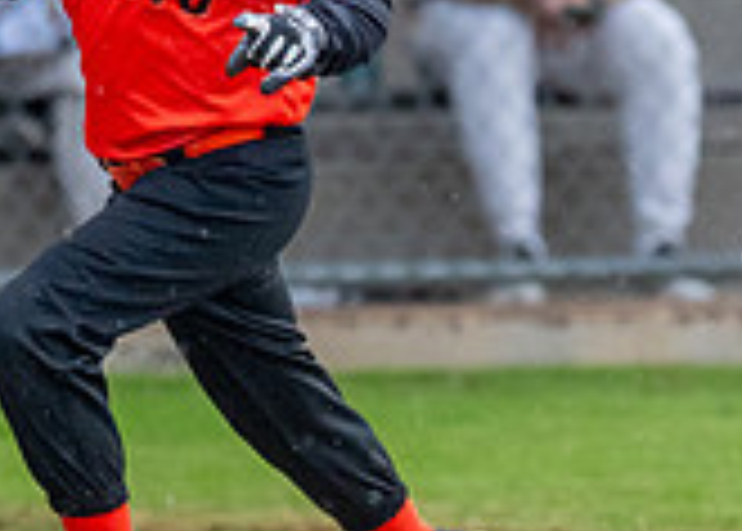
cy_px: 189
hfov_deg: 3.0
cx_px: 18
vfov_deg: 2.1
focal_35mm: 682
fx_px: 14378
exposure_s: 1/1000
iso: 1600
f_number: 2.8
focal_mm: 123
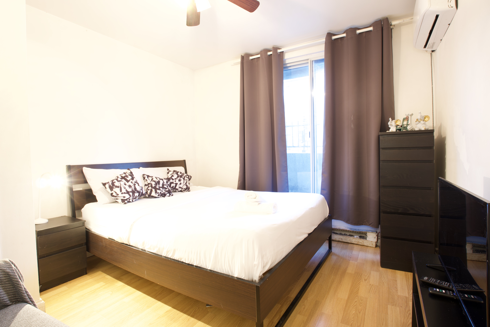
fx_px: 225
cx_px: 245
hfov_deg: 95.0
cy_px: 164
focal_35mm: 16
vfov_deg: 72.1
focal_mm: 11
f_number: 8
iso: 100
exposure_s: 8
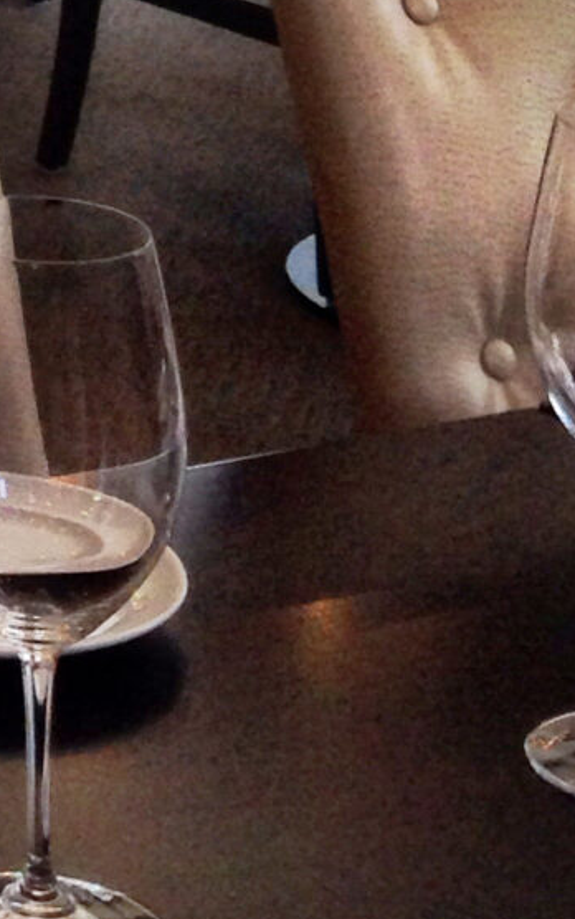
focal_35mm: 161
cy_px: -630
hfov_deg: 7.7
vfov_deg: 12.1
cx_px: -732
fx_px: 4033
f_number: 2.4
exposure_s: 1/60
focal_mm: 4.12
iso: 64
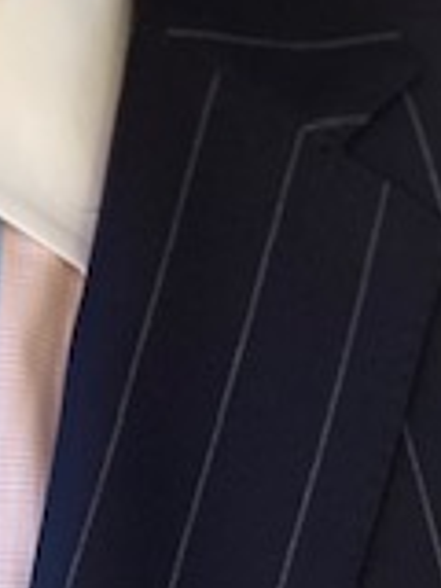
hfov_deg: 7.0
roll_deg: +0.6
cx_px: -239
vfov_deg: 9.2
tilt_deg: -4.2
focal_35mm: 208
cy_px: -331
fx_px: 3533
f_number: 2
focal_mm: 6
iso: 20
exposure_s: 1/186
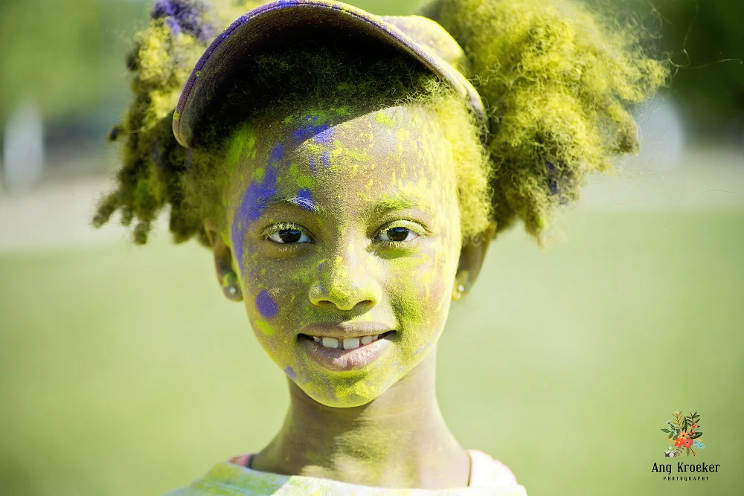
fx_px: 2790
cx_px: 372
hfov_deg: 15.2
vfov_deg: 10.2
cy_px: 248
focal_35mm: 135
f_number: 4.2
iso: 400
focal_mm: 135
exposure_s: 1/1250
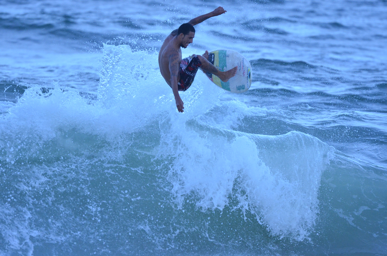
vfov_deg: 4.6
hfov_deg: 6.9
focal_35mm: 300
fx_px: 3218
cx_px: 194
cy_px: 128
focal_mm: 200
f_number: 2.8
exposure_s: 1/8000
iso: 2000
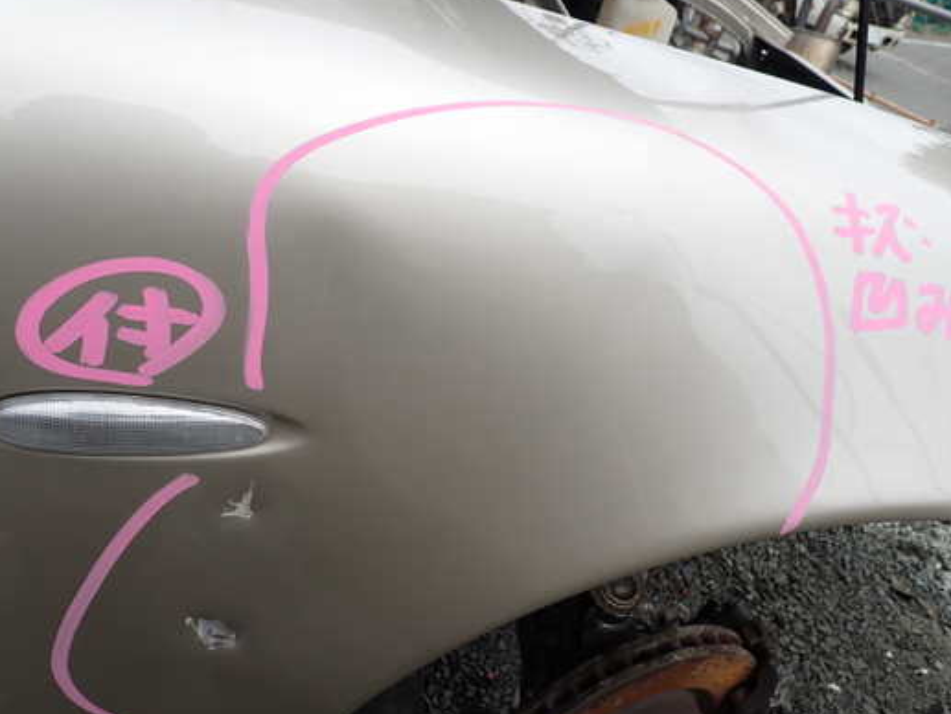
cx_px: 508
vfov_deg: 48.2
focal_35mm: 29
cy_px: 357
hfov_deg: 61.6
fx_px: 797
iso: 100
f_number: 2.8
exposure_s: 1/500
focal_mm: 4.5
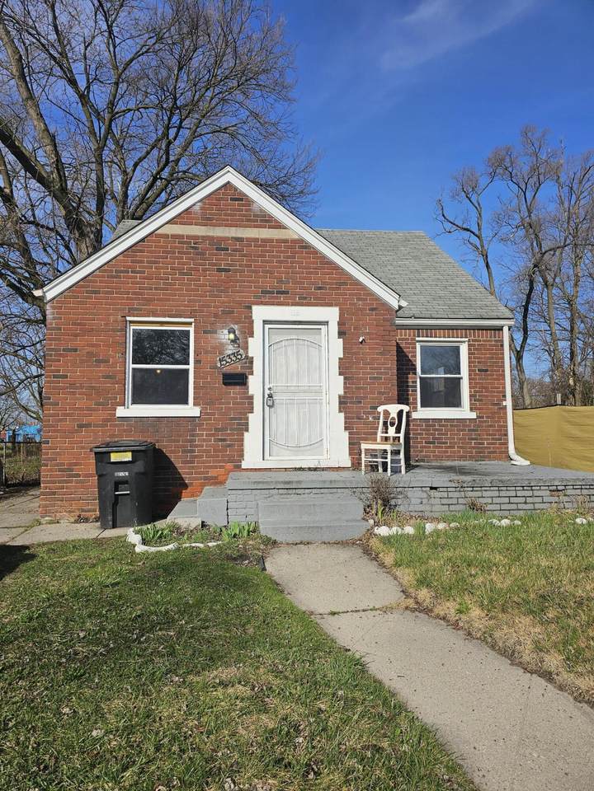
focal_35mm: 23
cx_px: 297
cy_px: 396
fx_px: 526
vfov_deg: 73.9
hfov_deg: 58.9
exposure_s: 1/1571
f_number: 1.7
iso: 12
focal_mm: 6.3
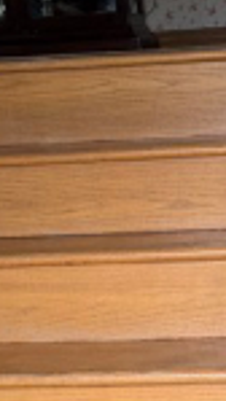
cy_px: 265
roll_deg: +3.6
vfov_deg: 18.3
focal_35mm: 117
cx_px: 172
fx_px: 1244
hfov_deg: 10.4
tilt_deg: -9.9
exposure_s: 1/121
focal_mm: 6.76
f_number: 1.78
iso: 64
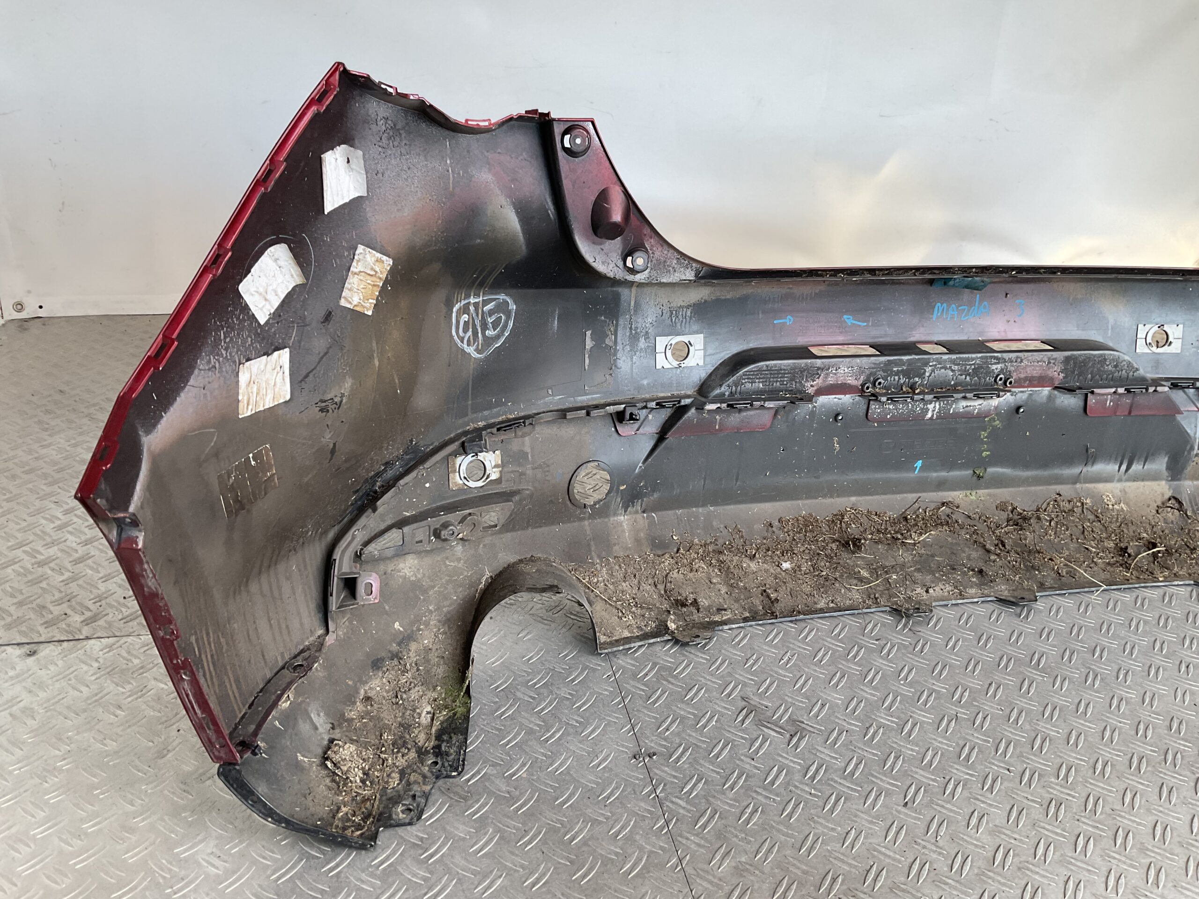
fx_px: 1004
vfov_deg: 48.2
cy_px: 450
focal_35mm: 29
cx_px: 600
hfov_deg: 61.7
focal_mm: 3
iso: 40
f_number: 1.8
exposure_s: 1/60
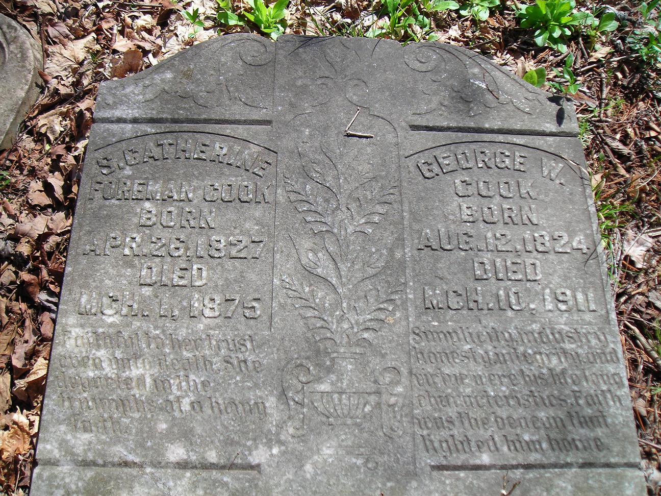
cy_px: 248
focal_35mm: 38
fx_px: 726
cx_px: 330
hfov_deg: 49.0
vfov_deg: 37.7
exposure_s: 1/225
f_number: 3.2
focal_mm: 6.3
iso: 50
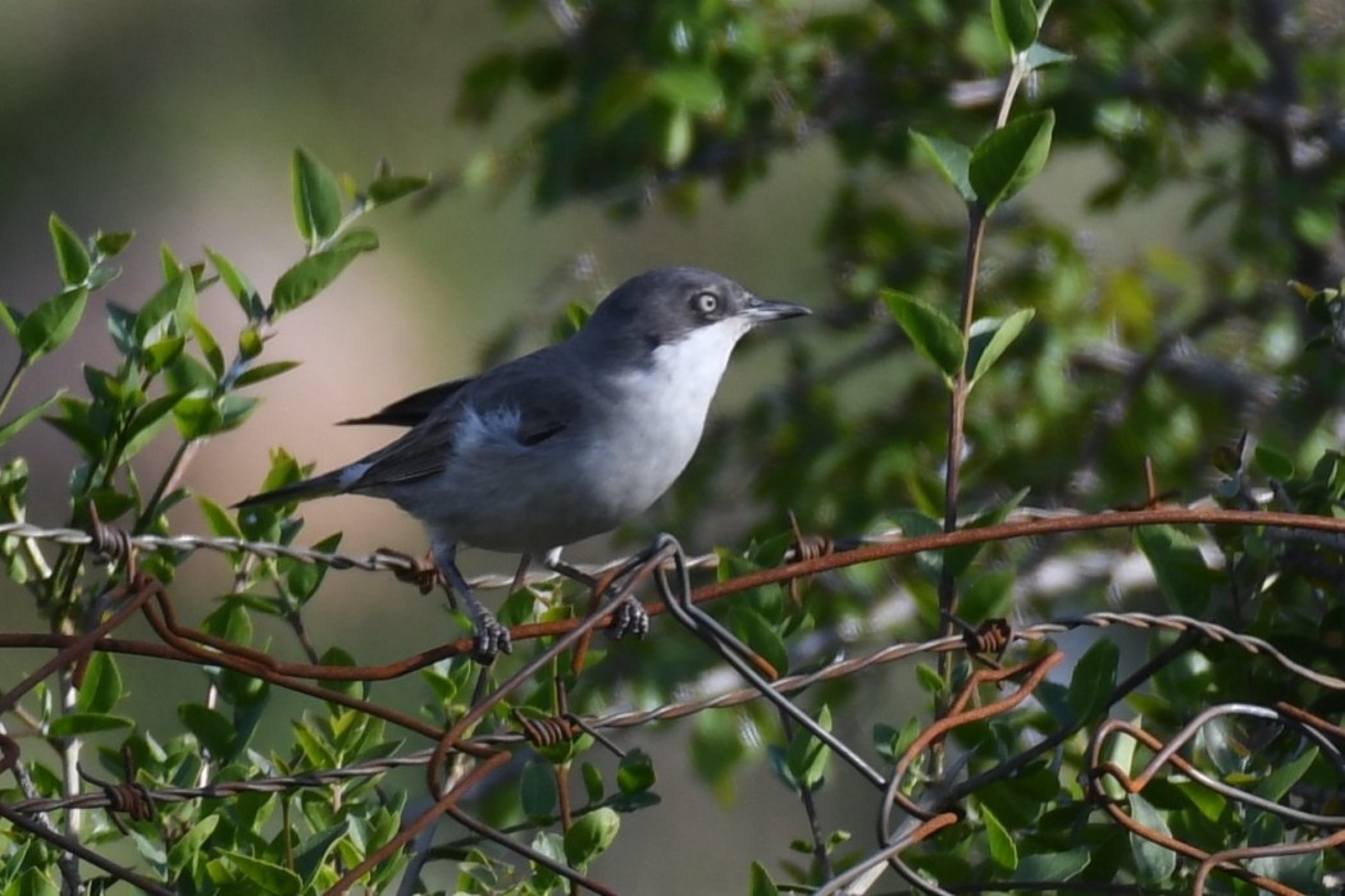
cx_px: 672
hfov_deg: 2.7
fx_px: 28019
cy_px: 448
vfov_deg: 1.8
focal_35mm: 750
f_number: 6.3
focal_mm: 500
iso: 200
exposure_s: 1/640
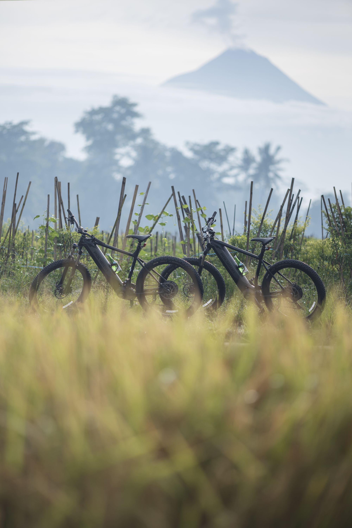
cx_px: 176
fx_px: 1980
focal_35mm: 135
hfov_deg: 10.2
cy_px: 264
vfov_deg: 15.2
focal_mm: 135
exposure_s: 1/4000
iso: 100
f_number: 2
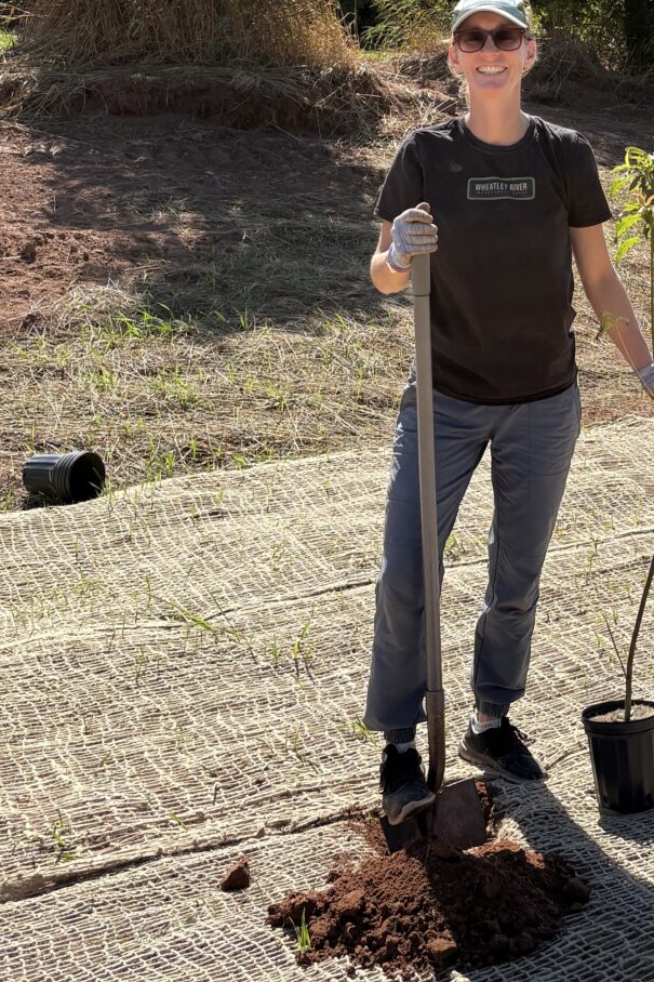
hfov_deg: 22.0
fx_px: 1663
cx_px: 509
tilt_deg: -3.7
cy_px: 169
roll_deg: +1.0
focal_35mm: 61
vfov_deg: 31.8
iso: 50
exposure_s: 1/3448
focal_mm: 5.96
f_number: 1.6
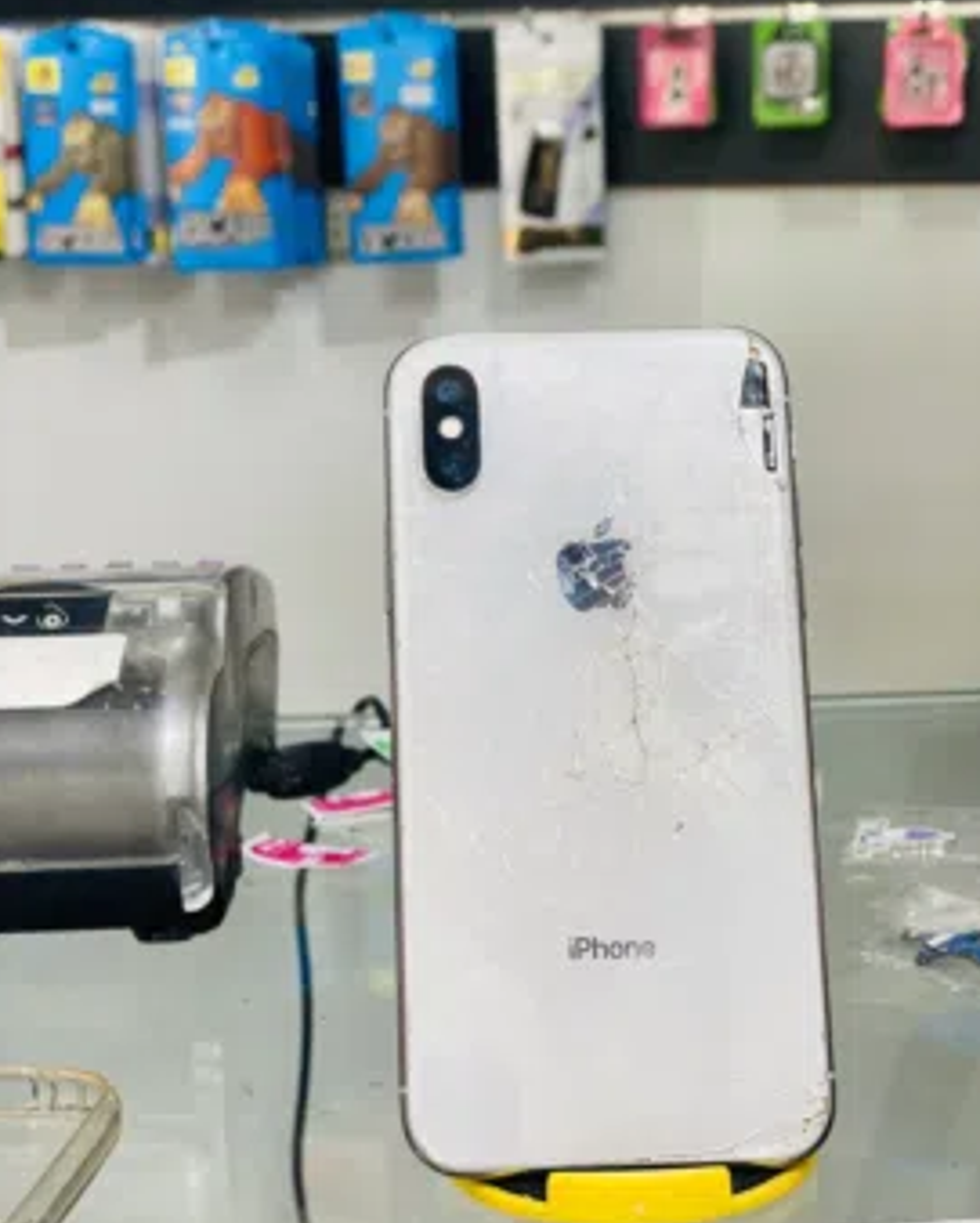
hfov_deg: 25.4
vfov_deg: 31.4
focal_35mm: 60
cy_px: 637
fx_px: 2172
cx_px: 535
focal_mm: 6
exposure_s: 1/100
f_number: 2
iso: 25
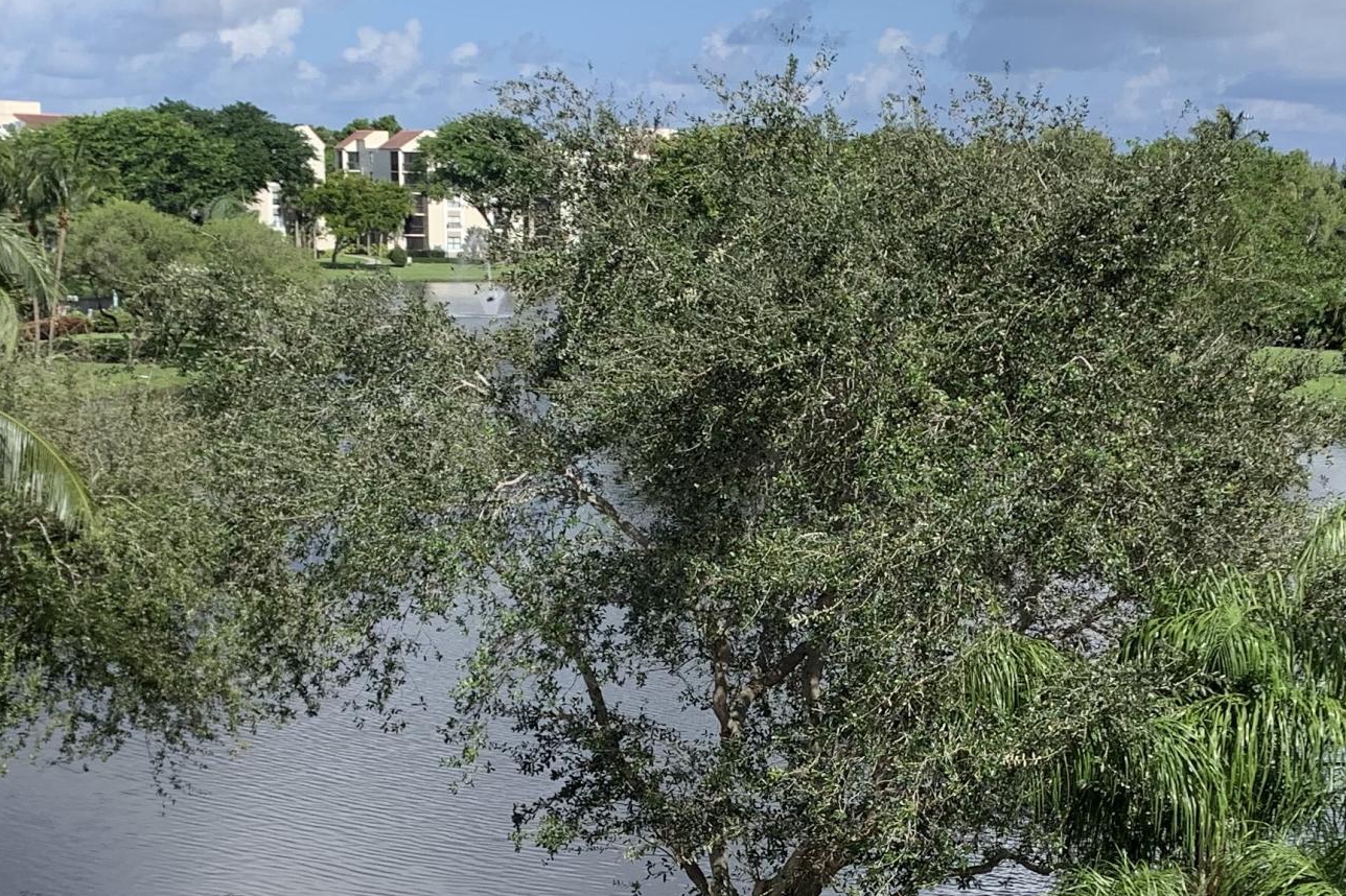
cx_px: 827
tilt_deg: -15.0
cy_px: 796
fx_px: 2355
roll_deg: -1.1
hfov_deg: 31.8
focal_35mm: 63
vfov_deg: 21.1
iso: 25
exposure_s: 1/2481
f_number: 1.8
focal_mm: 4.25
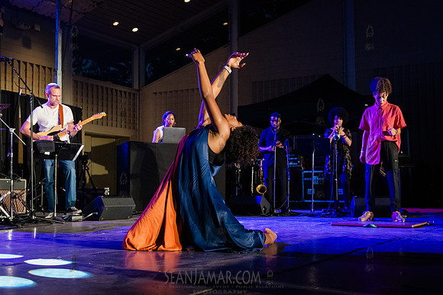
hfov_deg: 45.9
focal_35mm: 42
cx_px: 236
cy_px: 162
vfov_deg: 31.6
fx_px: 522
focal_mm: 38
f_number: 4
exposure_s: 1/400
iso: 6400
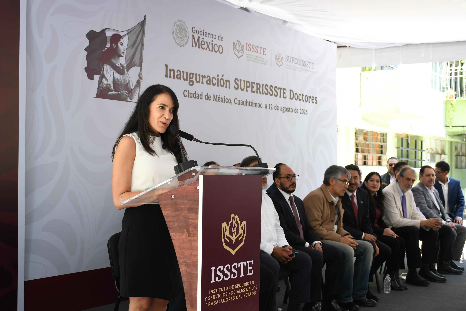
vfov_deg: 26.5
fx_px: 660
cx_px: 233
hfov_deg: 38.9
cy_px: 156
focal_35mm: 51
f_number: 5
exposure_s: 1/100
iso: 320
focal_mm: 34
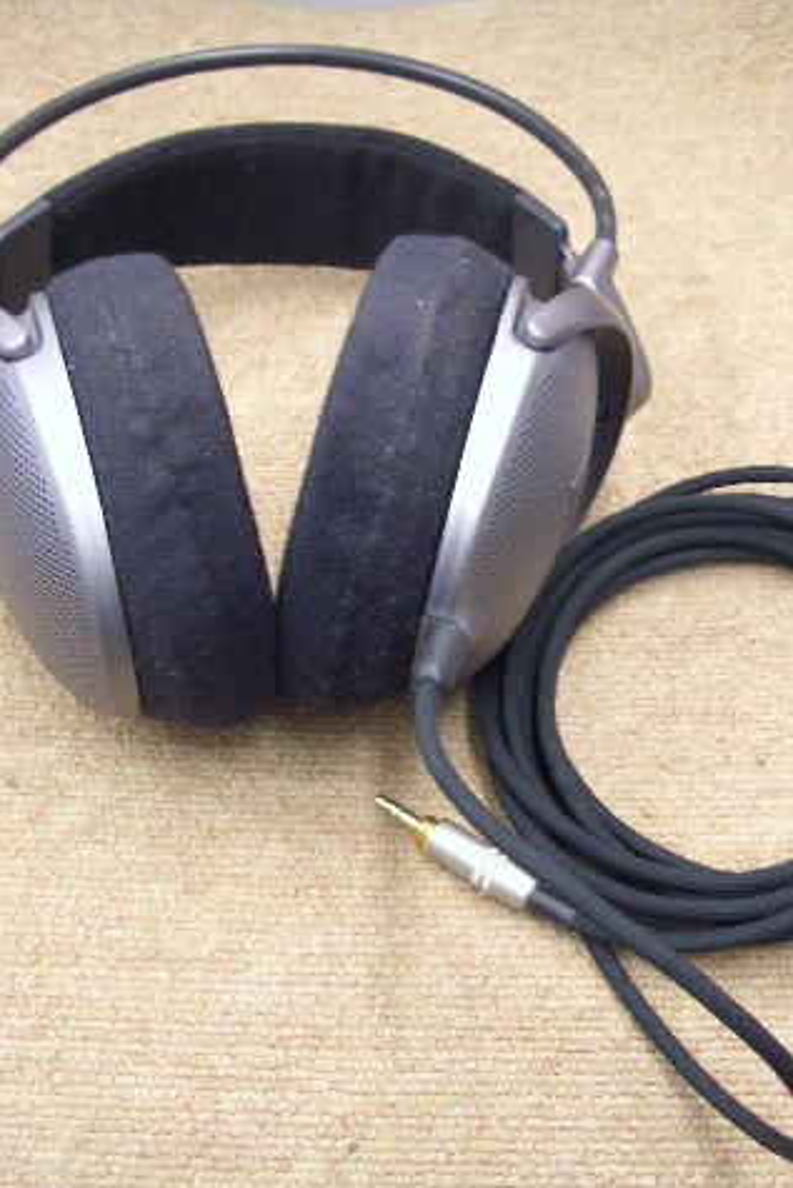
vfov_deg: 40.3
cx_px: 395
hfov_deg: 27.5
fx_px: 1618
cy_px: 595
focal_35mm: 49
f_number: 2.6
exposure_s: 1/8
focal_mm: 5.8
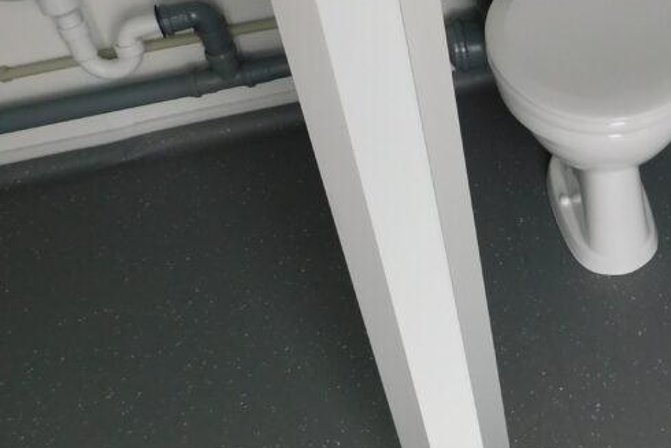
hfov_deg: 36.3
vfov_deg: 26.2
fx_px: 932
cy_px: 51
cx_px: 646
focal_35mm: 50
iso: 125
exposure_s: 1/200
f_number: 3
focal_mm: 4
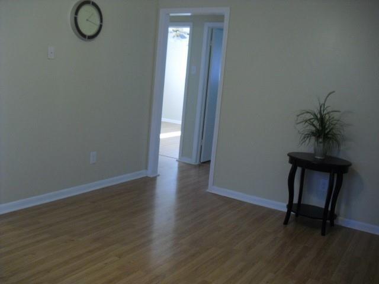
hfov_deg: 51.4
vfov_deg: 39.7
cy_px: 142
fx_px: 394
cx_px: 190
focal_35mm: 36
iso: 400
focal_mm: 6.3
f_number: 3.1
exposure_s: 1/80
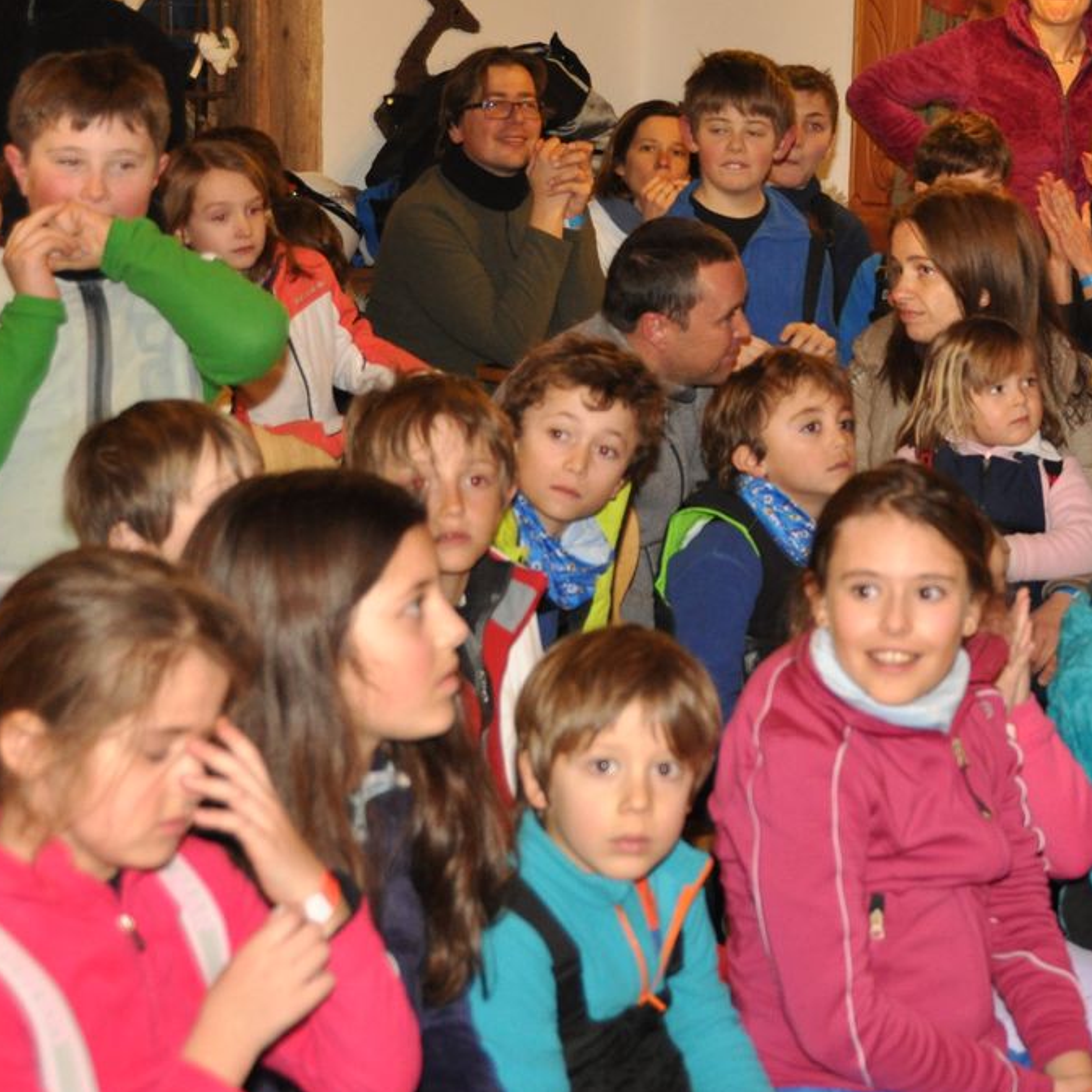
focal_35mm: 97
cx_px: 991
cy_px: 235
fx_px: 3462
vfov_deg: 17.8
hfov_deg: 17.6
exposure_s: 1/60
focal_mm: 32
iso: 800
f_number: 4.2
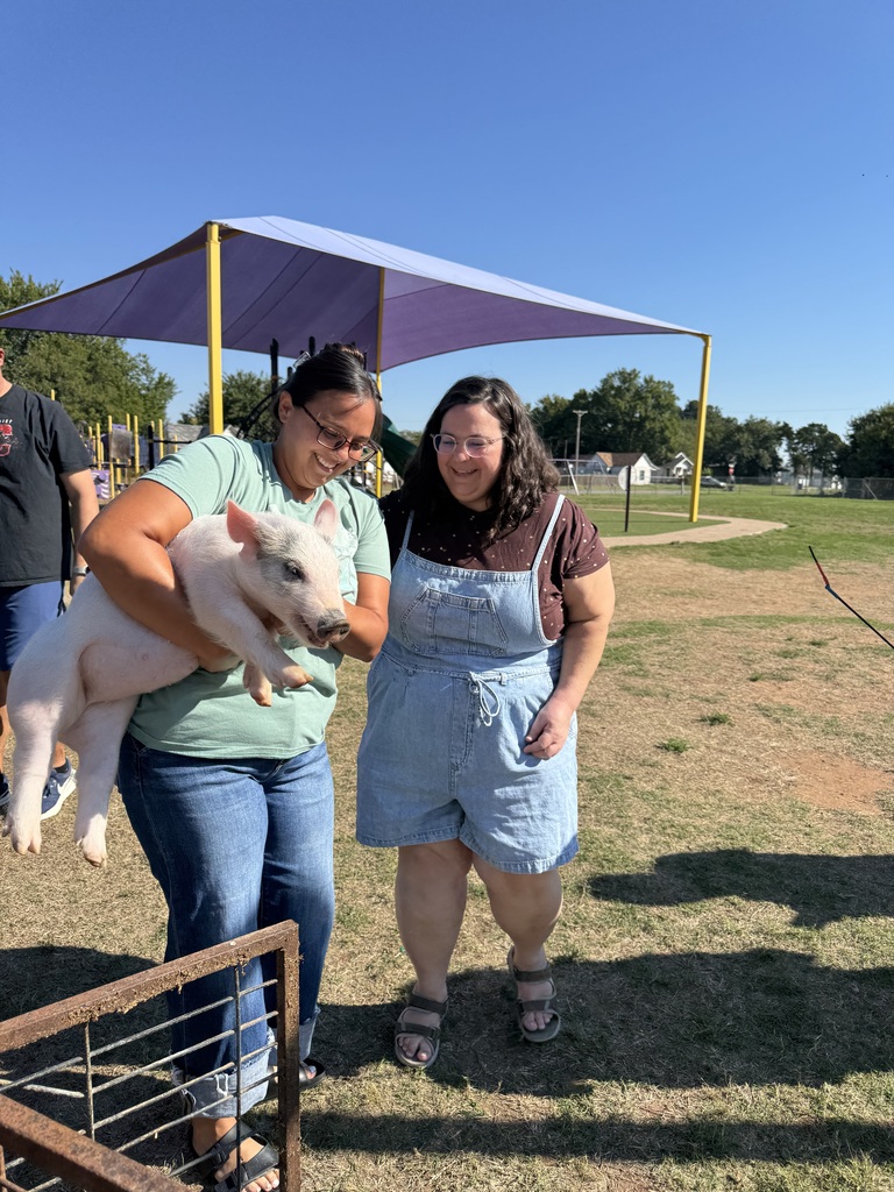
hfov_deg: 56.8
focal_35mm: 24
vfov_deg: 71.6
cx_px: 447
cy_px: 596
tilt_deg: -7.0
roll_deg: -1.0
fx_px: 826
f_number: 1.78
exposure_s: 1/4049
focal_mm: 6.76
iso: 80
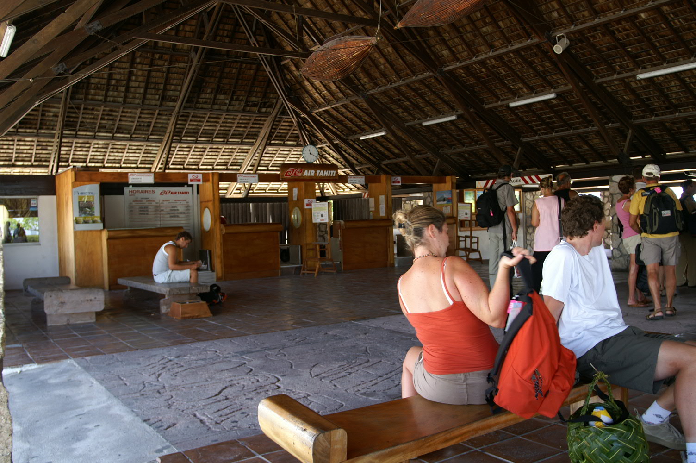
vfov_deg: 39.9
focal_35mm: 33
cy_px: 232
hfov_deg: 57.3
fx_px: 637
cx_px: 348
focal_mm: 22
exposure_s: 1/60
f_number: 4
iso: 100
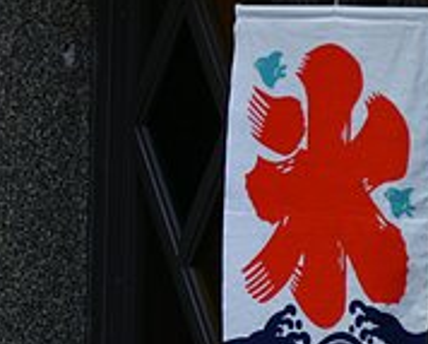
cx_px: -17
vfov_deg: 3.0
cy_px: 164
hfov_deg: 3.7
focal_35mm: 525
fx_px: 6661
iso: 100
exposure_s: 1/125
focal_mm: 130
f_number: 3.5
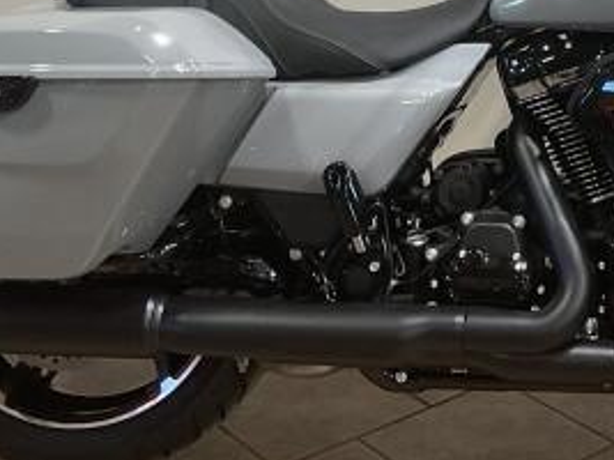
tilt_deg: -10.5
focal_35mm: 87
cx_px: 545
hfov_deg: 22.0
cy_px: -83
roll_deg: +0.7
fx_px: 1542
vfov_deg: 16.3
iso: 64
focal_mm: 3
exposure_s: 1/60
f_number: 1.8
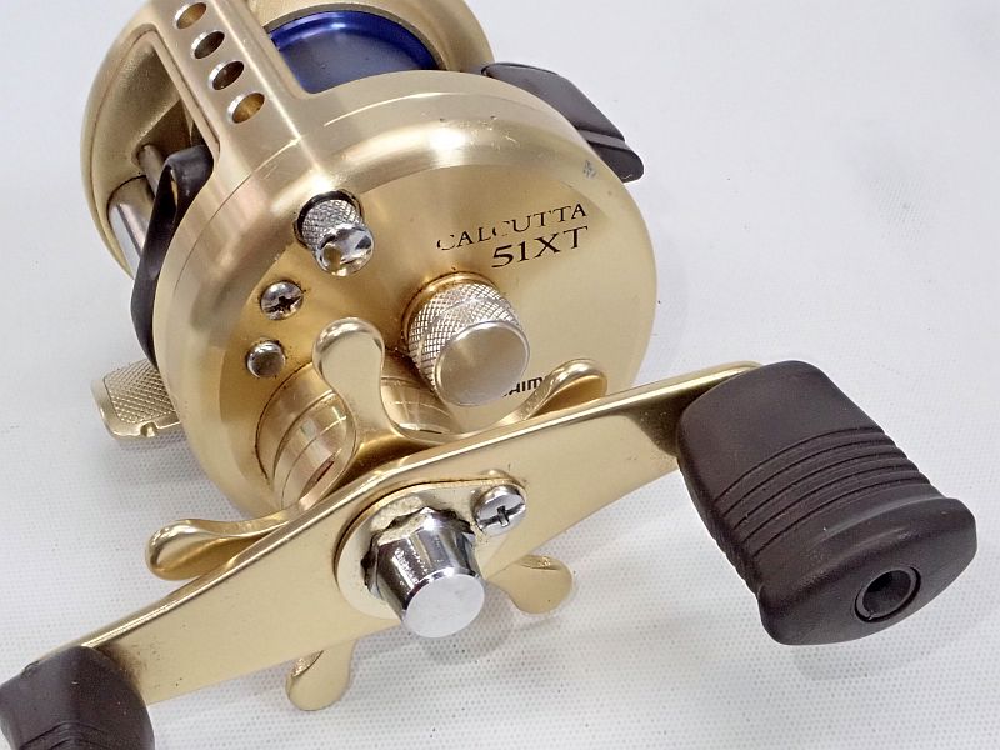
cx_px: 500
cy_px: 375
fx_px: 1647
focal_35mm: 57
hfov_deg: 33.8
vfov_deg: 25.7
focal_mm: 10.29
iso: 1250
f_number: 5
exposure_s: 1/60
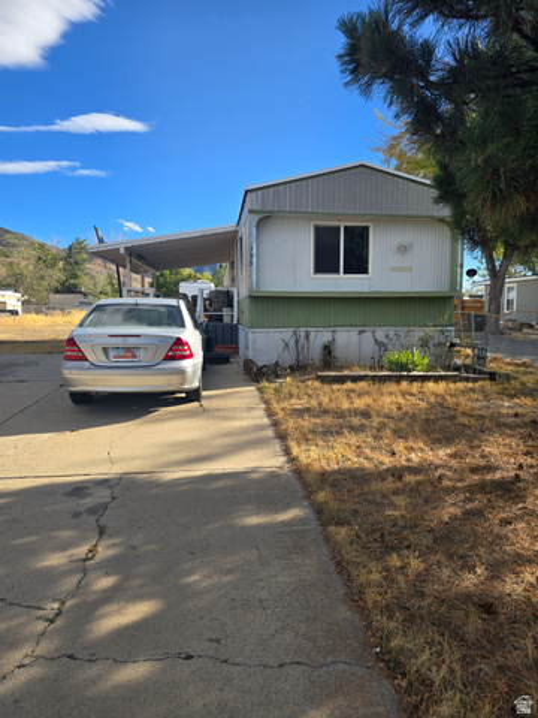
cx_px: 269
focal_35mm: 23
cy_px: 359
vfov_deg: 73.9
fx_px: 477
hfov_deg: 58.9
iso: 12
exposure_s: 1/399
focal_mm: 6.3
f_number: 1.7
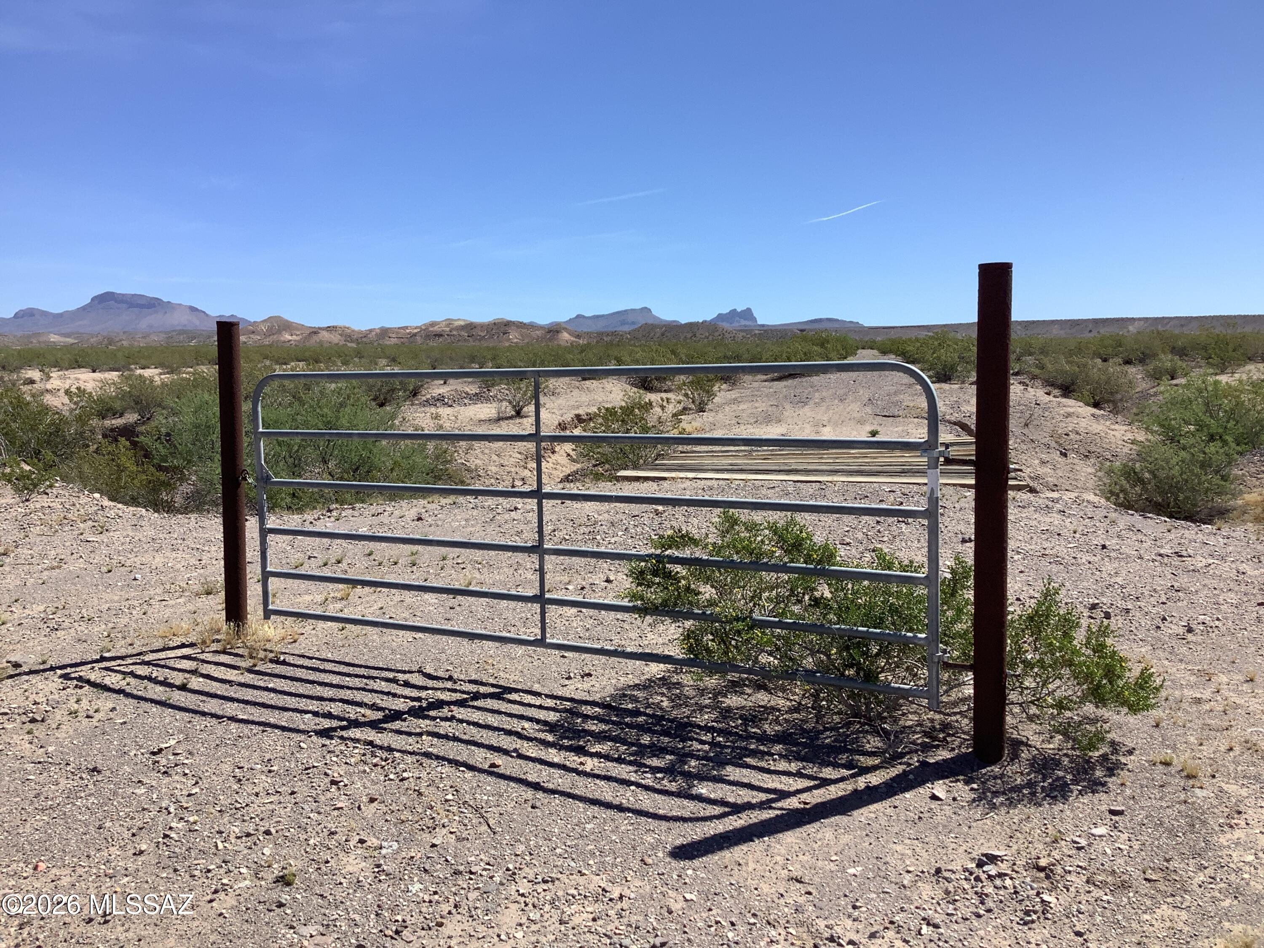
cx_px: 632
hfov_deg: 58.4
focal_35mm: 31
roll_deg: +0.2
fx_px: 1132
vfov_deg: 45.4
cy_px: 474
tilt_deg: -5.6
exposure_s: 1/1597
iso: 25
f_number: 2.4
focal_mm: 3.3
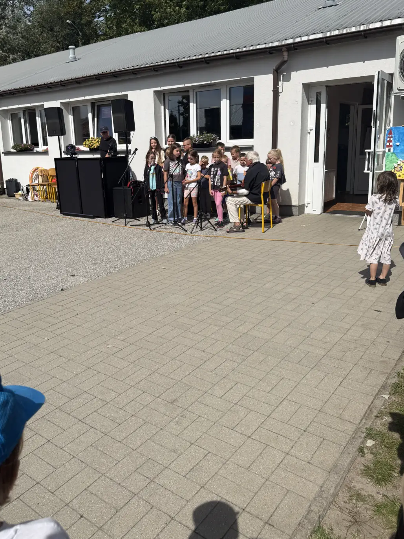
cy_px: 235
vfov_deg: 63.2
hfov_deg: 49.7
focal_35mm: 28
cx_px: 182
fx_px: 436
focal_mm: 6.76
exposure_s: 1/7353
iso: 80
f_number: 1.78
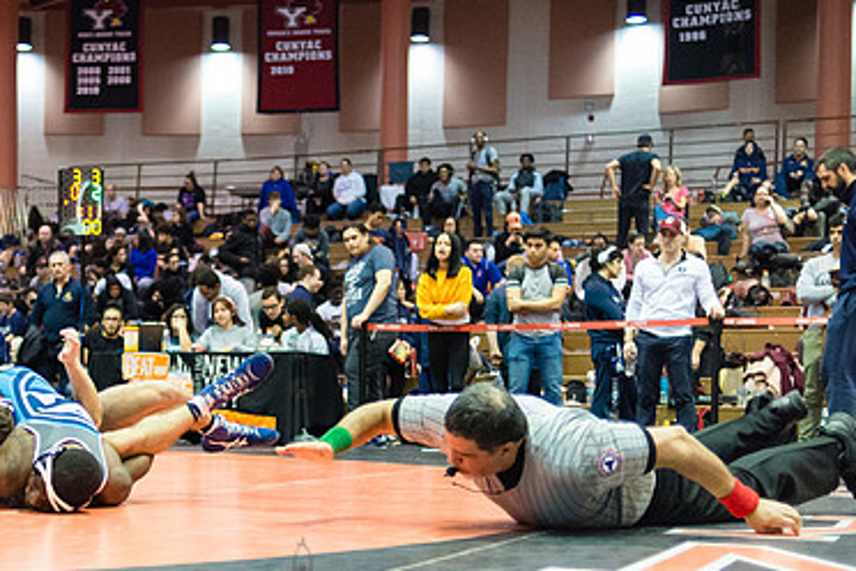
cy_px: 425
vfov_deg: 22.1
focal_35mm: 61
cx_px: 222
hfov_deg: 32.3
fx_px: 1450
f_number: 2
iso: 4000
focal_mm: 35
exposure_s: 1/500
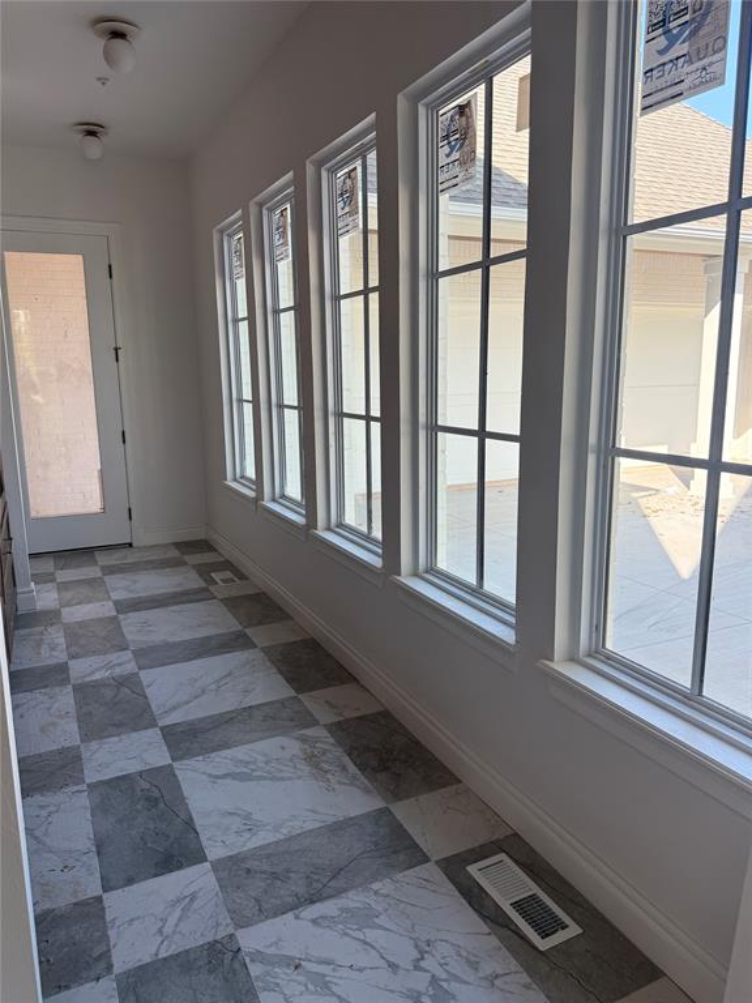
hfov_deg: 56.8
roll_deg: +1.2
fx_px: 695
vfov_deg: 71.6
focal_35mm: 24
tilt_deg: -8.5
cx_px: 376
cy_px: 502
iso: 100
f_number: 1.78
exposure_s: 1/391
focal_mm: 6.76
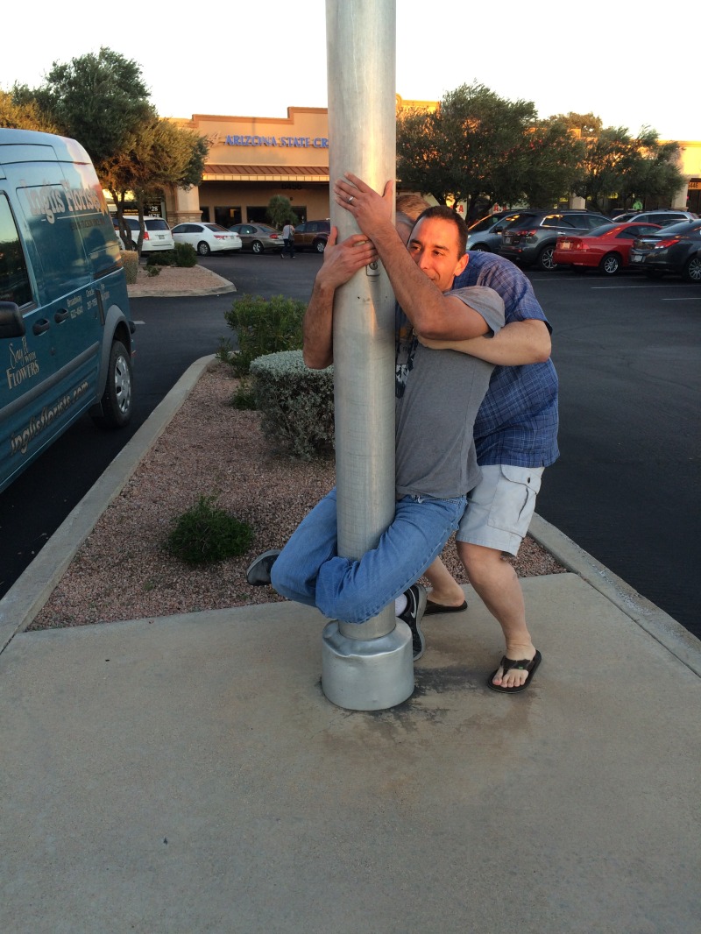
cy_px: 467
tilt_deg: -18.0
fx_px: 783
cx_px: 350
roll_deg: +1.9
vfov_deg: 61.6
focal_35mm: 29
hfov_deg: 48.2
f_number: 2.2
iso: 50
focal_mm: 4.15
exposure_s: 1/120
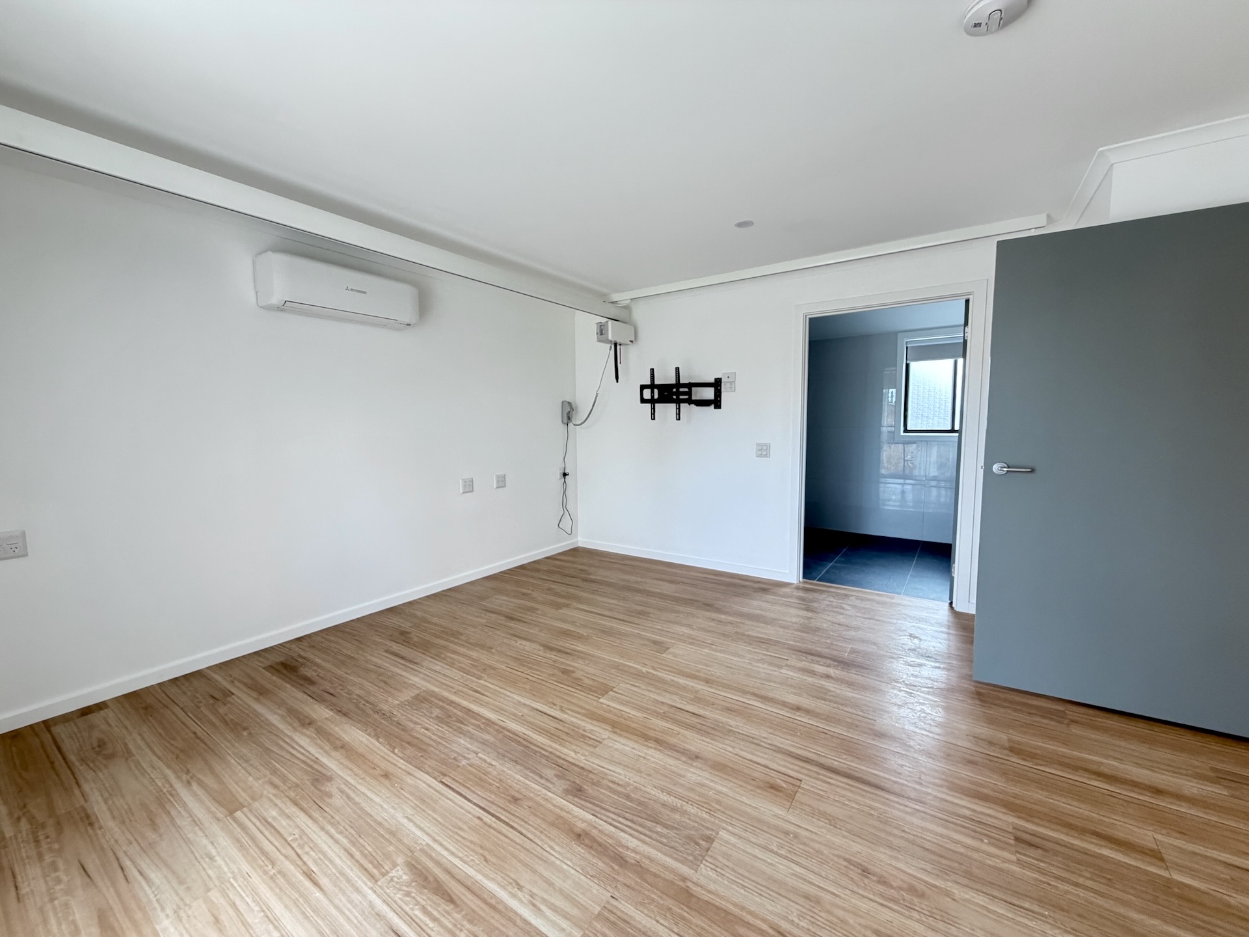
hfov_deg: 102.1
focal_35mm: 14
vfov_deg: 85.7
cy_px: 468
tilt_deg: -4.3
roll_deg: +0.7
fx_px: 505
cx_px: 624
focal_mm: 2.22
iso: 320
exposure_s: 1/98
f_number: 2.2
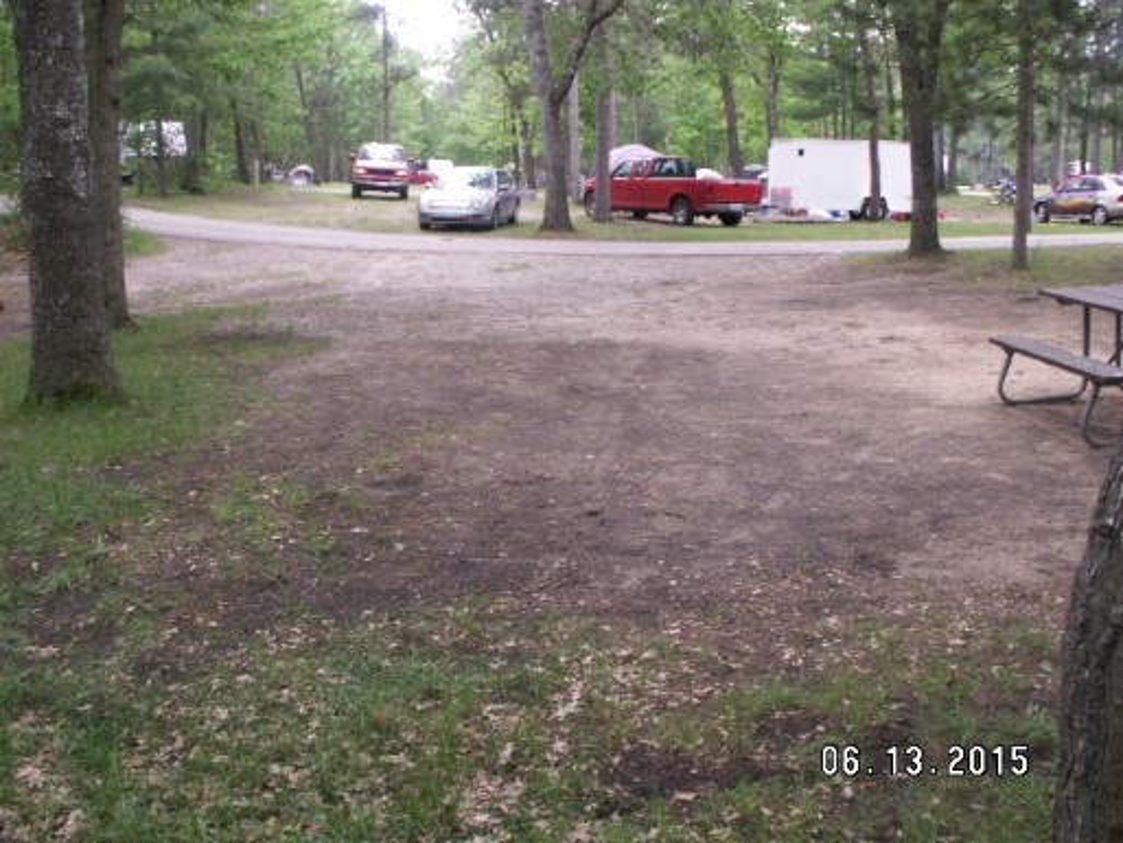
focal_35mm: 35
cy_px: 422
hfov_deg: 52.6
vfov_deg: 40.7
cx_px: 562
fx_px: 1136
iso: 50
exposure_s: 1/50
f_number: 3.5
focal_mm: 5.86
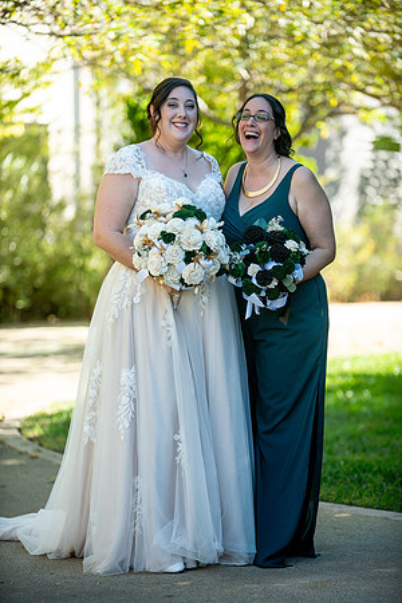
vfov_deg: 15.2
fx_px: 2261
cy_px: 302
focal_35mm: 135
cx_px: 201
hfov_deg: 10.2
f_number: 2.8
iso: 400
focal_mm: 135
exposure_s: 1/1600
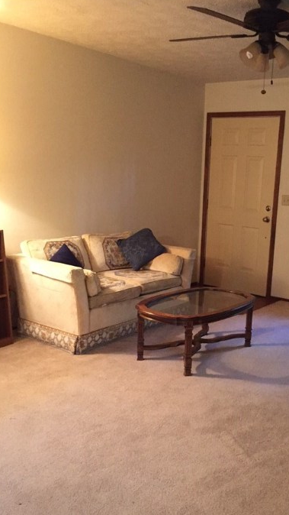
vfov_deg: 55.1
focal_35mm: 36
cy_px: 289
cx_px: 213
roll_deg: -2.1
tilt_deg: -12.8
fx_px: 491
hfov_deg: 32.3
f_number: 2.2
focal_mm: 4.15
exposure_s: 1/15
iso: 320
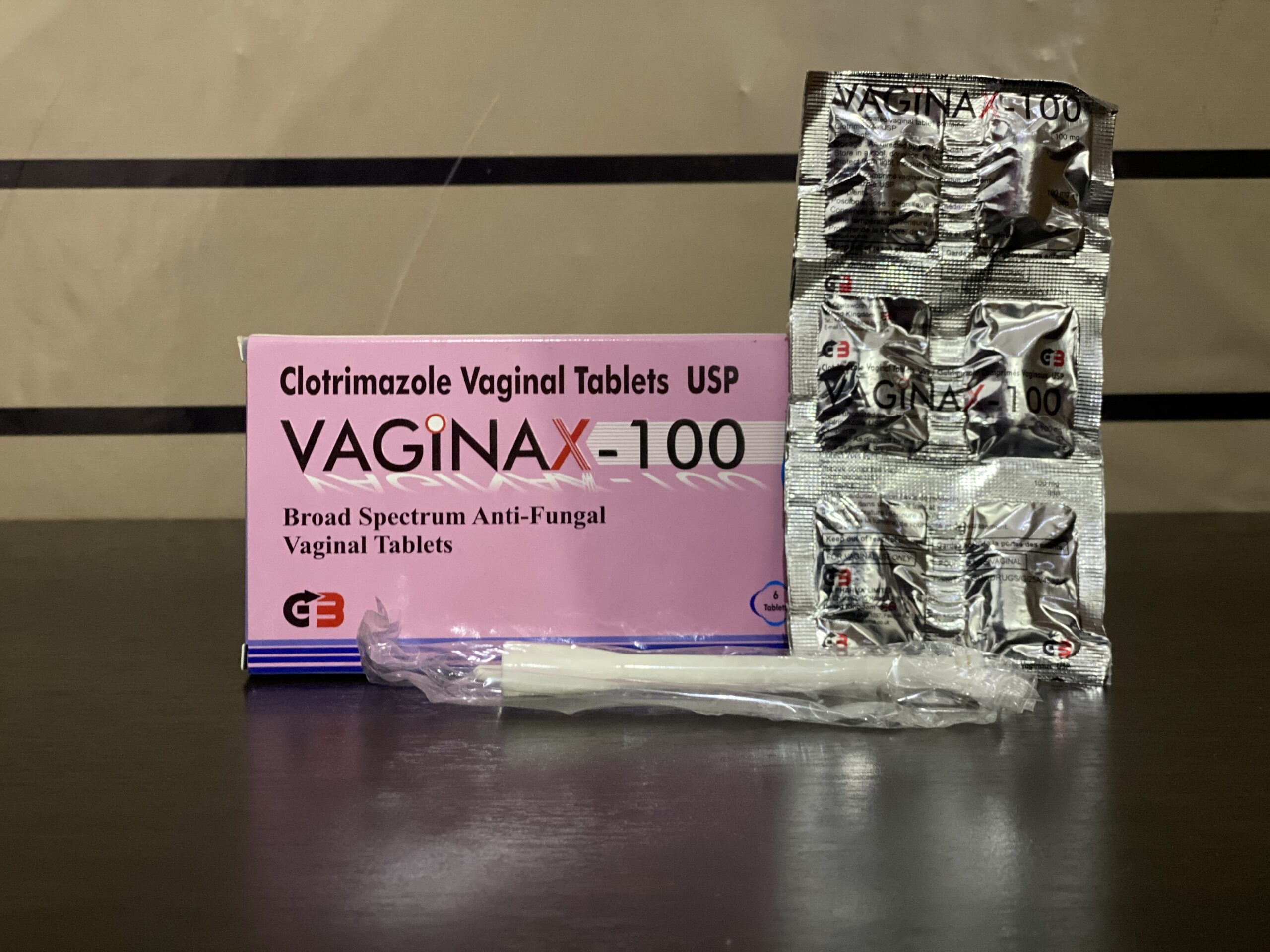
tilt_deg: -6.4
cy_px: 476
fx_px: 1908
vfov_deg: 28.0
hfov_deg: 36.8
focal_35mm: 52
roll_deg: +1.8
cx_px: 635
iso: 400
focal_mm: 6
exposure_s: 1/40
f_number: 2
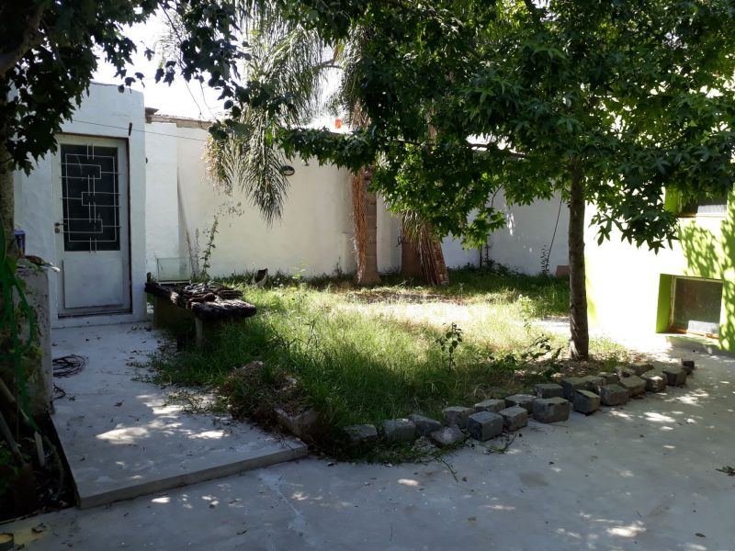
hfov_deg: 65.3
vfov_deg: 51.4
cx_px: 368
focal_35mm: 27
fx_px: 573
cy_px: 276
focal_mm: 3.6
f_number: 1.9
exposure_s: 1/227
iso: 40
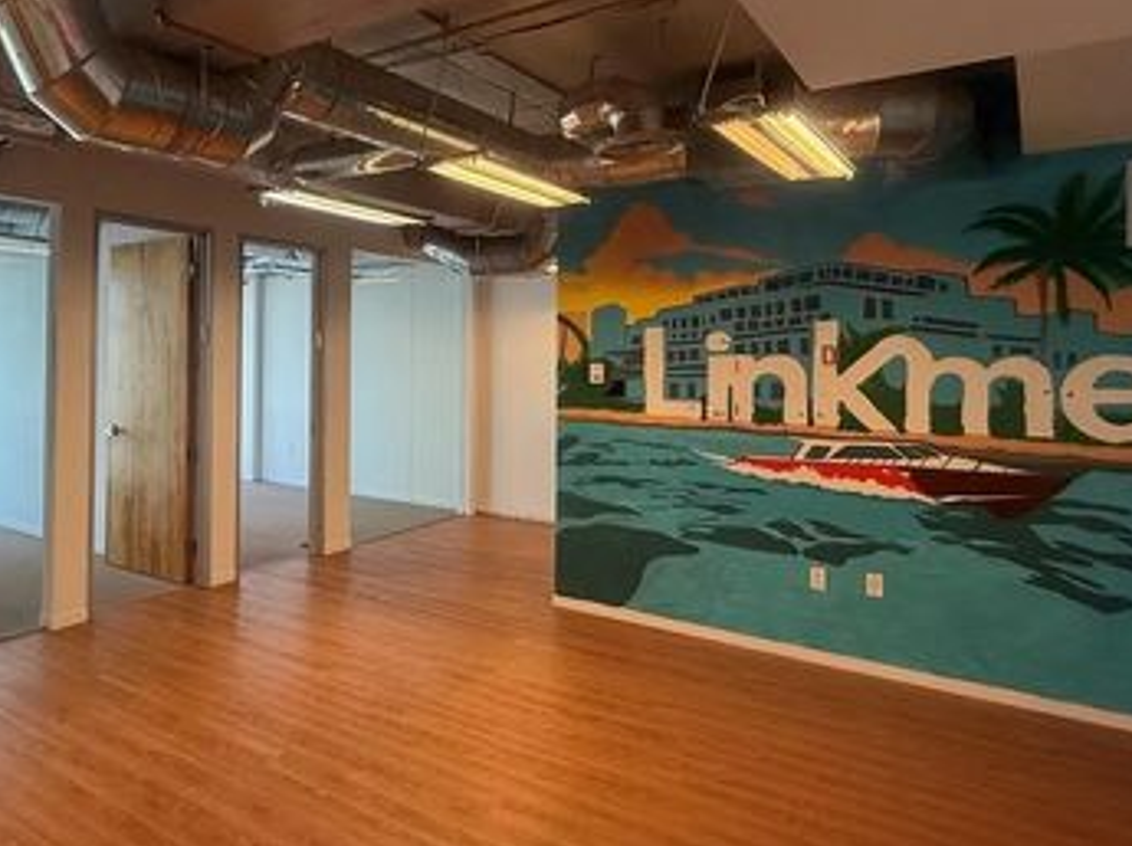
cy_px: 338
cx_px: 305
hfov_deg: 64.0
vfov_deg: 52.6
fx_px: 849
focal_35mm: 26
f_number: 2.2
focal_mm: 2.22
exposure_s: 1/99
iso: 160
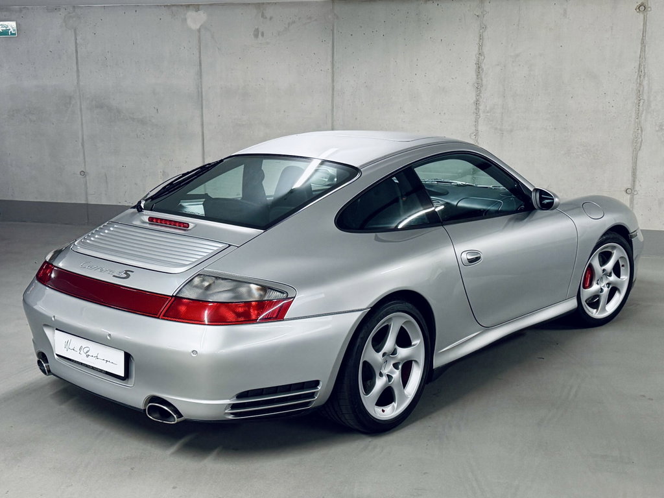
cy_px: 249
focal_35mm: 24
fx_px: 460
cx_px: 332
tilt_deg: -12.8
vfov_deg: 56.8
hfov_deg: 71.6
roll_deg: +0.7
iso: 320
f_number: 1.78
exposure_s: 1/100
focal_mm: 6.76
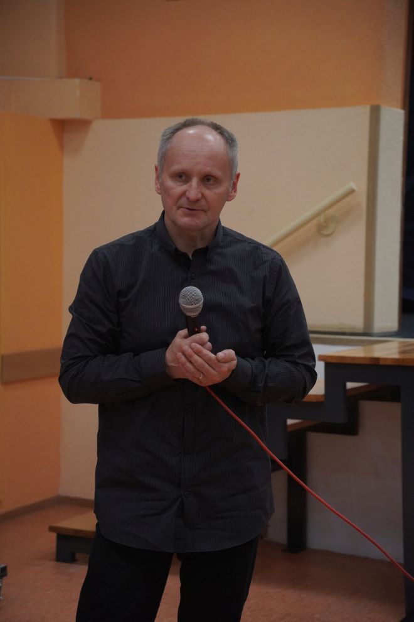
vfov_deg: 27.0
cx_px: 207
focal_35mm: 75
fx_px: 1294
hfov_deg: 18.2
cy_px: 311
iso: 2000
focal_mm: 50
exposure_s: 1/250
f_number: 3.5
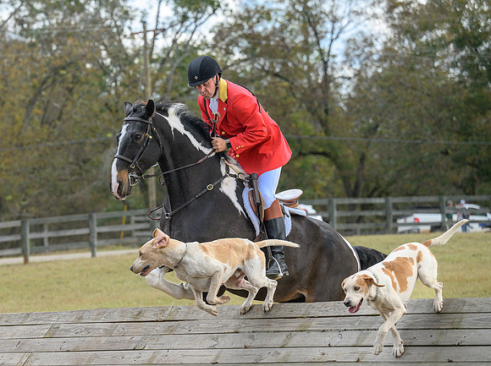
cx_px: 97
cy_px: 195
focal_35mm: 163
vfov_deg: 9.1
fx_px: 2306
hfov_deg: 12.1
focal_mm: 102
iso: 640
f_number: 3.5
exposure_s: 1/1000
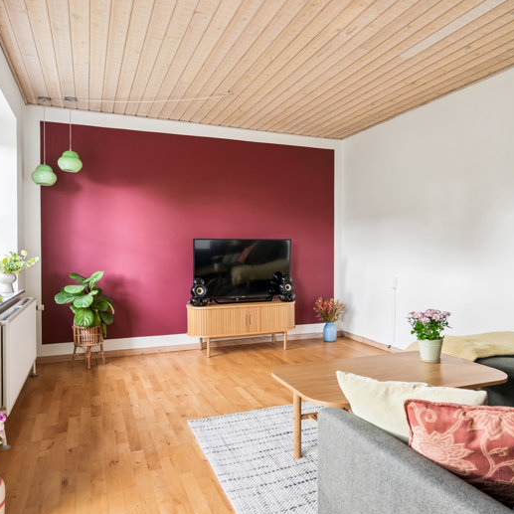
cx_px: 257
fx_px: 420
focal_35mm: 25
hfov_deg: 62.9
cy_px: 257
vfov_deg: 62.9
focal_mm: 19
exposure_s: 1/13
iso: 800
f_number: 7.1
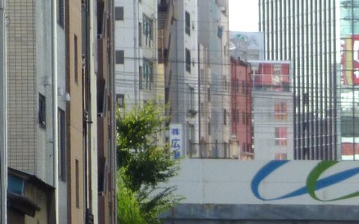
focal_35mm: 389
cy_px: 332
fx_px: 3806
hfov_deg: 5.3
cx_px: 592
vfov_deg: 3.4
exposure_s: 1/200
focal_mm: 15.2
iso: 80
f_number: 5.5
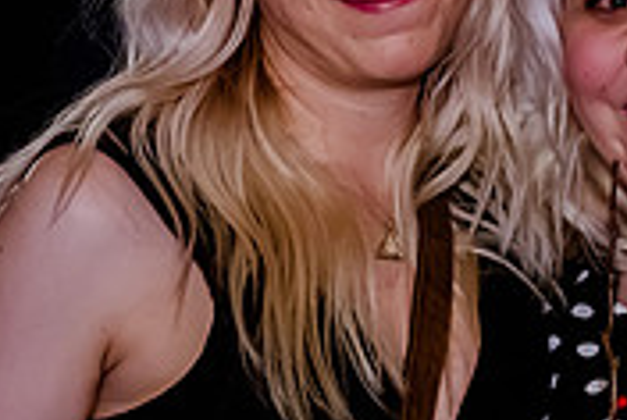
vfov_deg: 6.7
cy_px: -14
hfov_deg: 10.0
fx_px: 3576
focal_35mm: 205
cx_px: 363
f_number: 2.8
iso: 4000
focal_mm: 58
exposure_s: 1/200
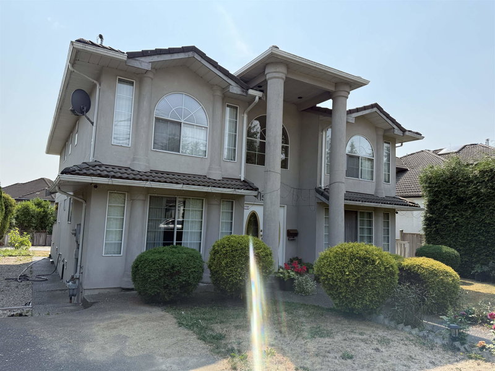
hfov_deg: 71.6
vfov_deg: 56.8
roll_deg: -1.0
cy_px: 186
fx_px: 343
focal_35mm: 24
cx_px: 248
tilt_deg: +5.8
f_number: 1.78
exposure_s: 1/4167
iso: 100
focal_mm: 6.76
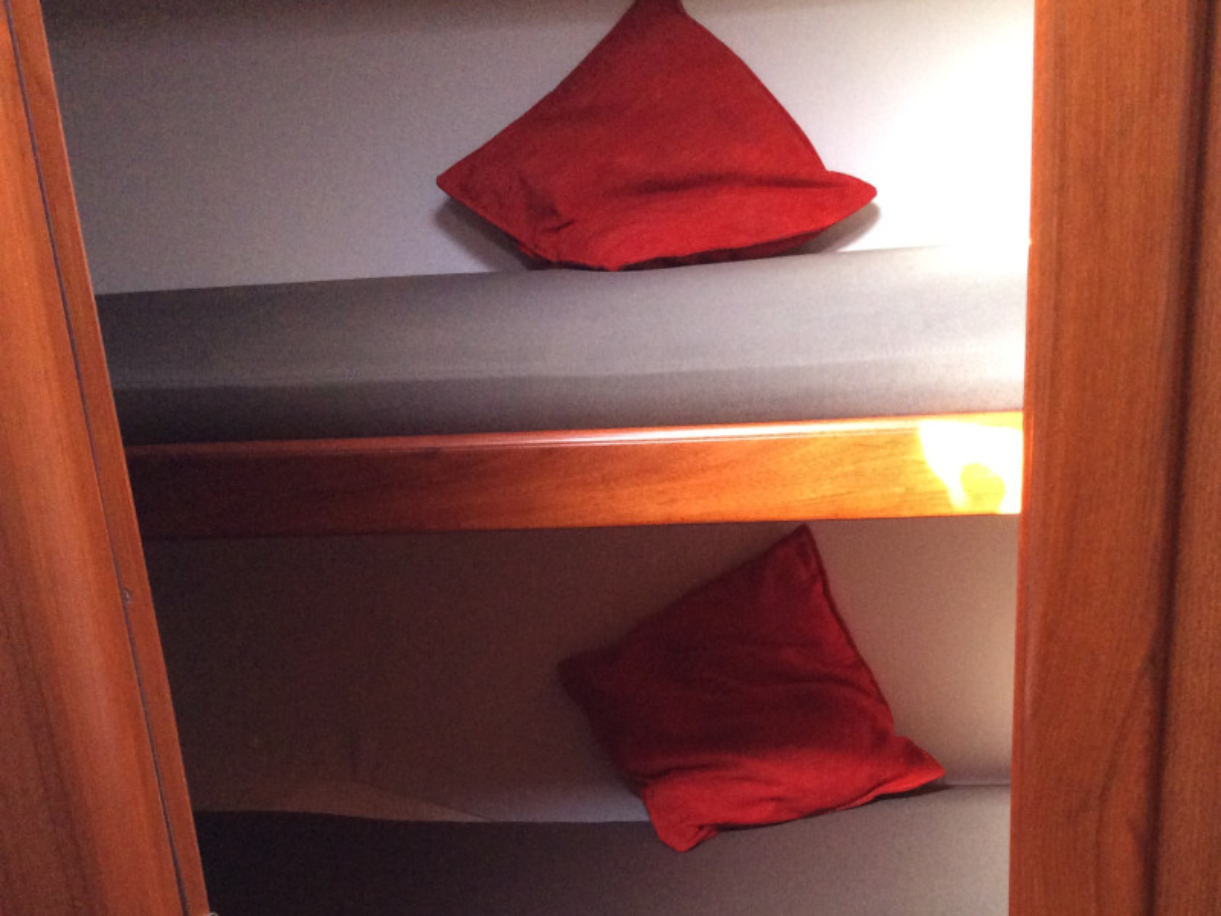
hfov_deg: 56.8
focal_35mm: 32
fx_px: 1129
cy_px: 458
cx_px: 610
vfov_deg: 44.2
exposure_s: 1/25
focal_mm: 3.3
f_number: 2.4
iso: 320
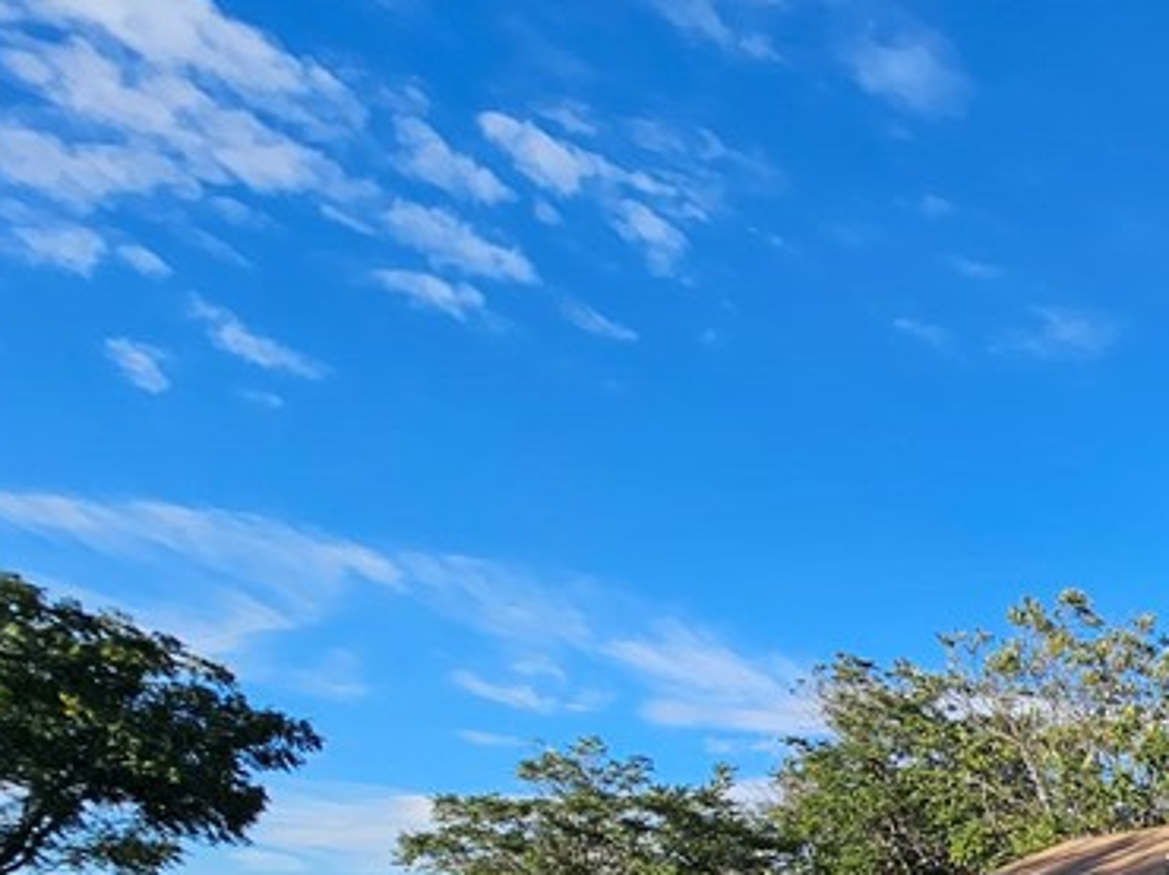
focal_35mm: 36
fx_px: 1215
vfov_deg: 33.9
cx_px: 1577
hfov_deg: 33.8
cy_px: 986
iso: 50
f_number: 2.2
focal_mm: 2.2
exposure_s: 1/1402
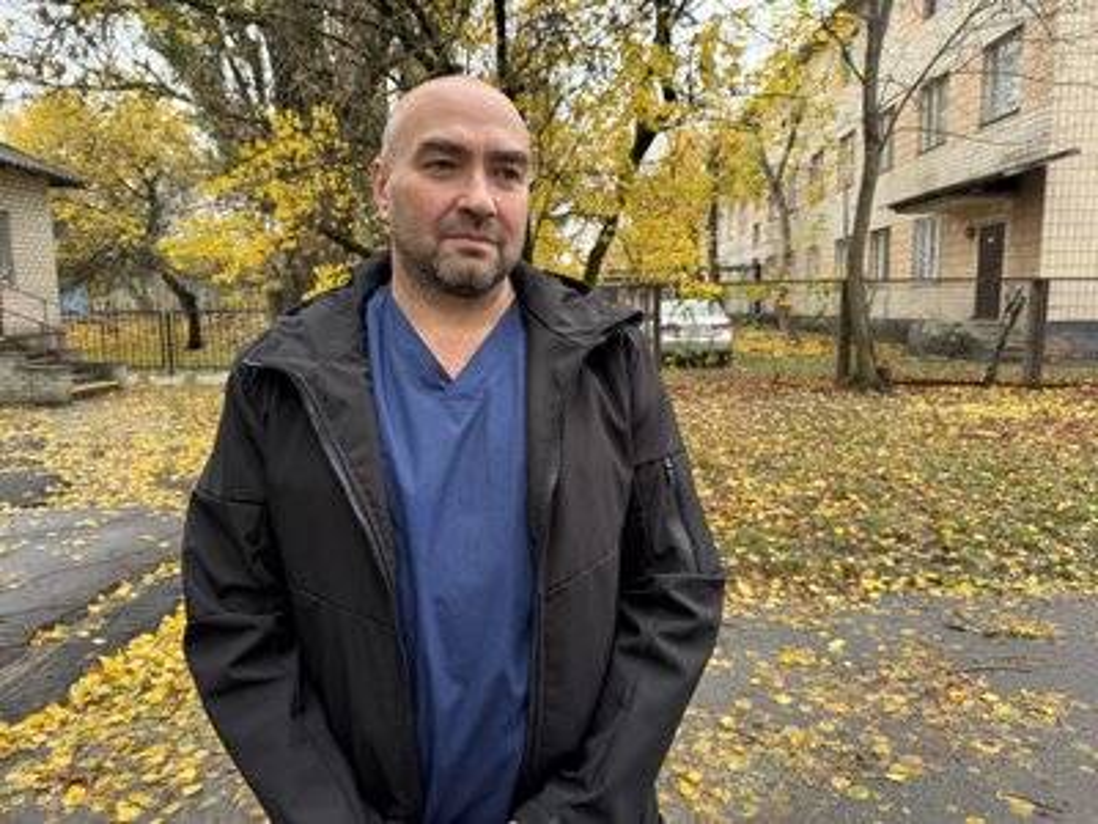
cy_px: 412
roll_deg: +0.6
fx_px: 761
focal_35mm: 24
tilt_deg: -8.4
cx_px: 549
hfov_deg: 71.6
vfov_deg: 56.8
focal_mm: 6.76
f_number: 1.78
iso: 64
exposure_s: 1/209
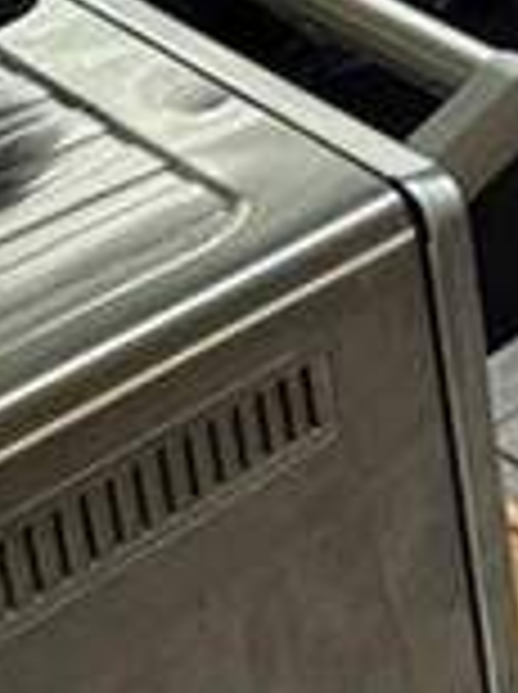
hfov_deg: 10.5
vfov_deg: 16.3
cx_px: 1568
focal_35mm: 97
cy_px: -634
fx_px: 1941
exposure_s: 1/60
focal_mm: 2.22
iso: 200
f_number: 2.2
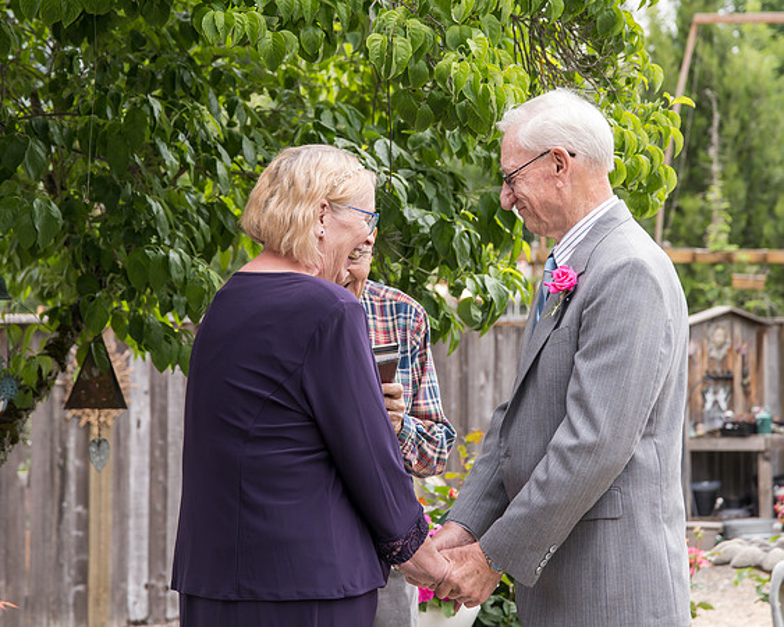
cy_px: 219
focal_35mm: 91
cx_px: 437
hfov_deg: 21.0
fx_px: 2116
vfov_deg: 16.8
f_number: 4.5
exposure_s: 1/500
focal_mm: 62
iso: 400
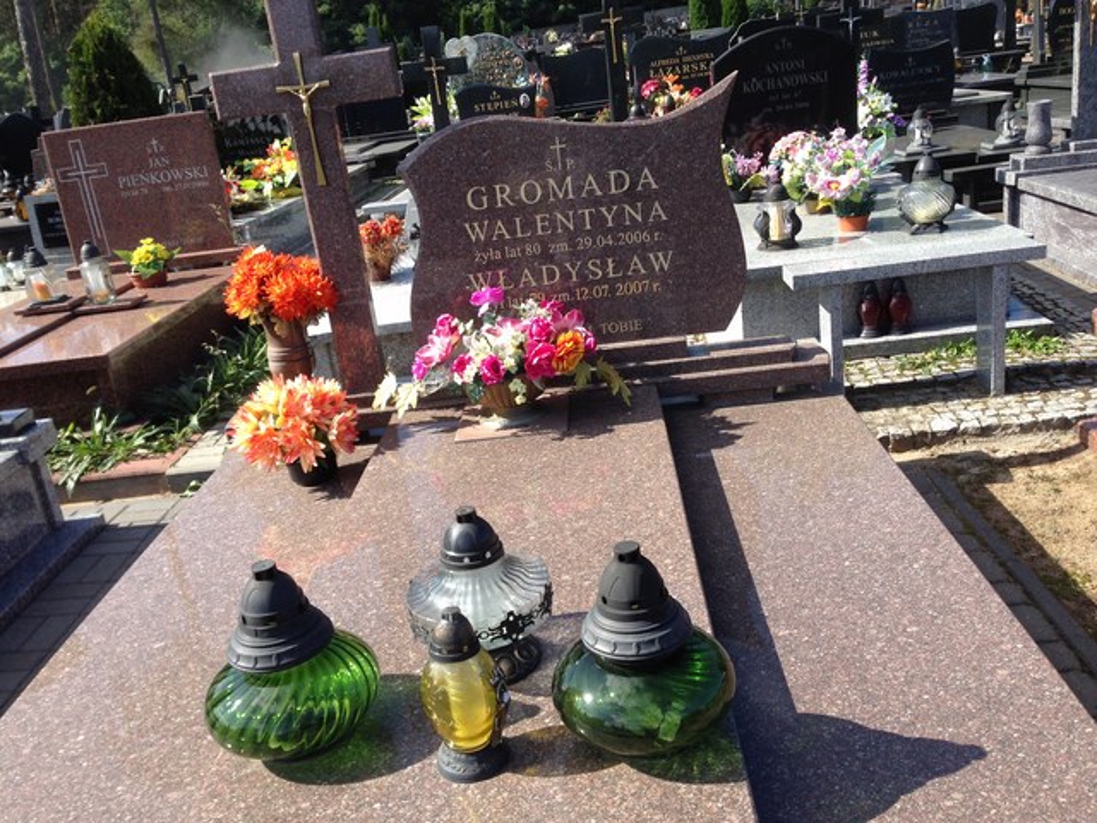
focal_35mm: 33
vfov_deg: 42.9
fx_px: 1046
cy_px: 412
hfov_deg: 55.4
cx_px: 548
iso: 50
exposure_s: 1/786
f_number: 2.4
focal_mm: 4.12
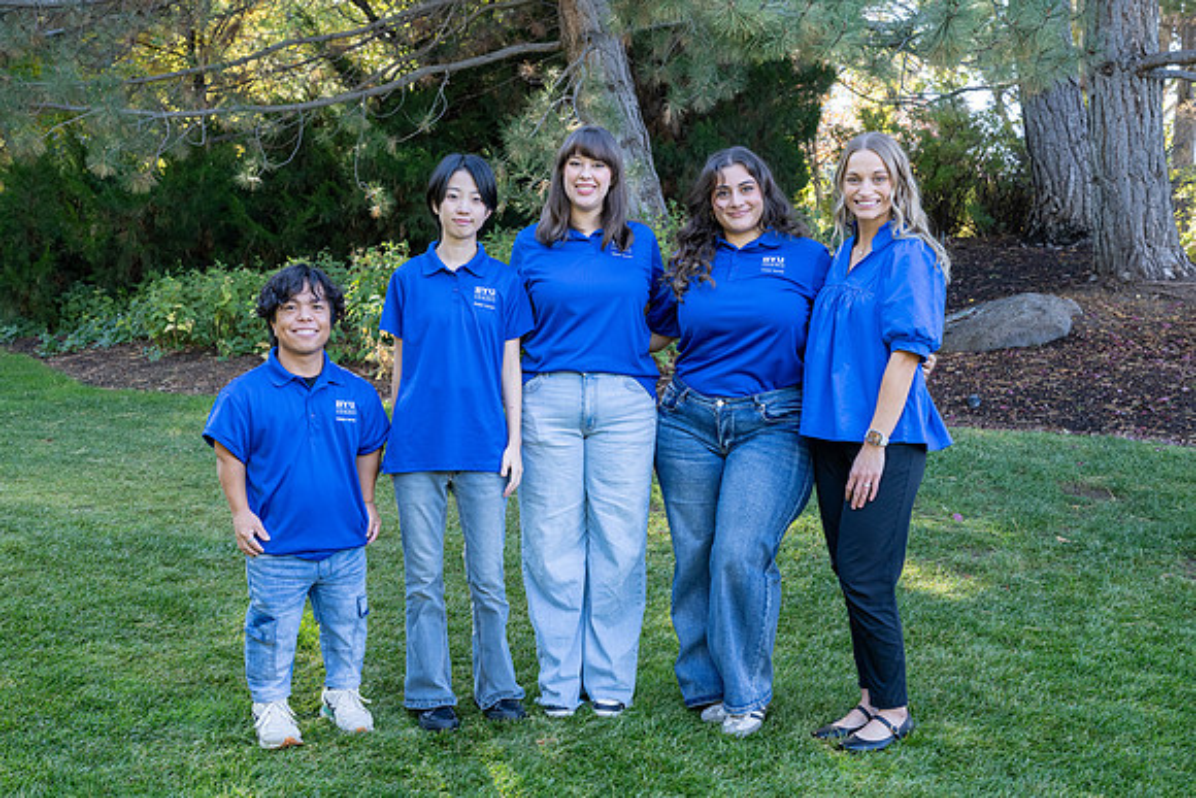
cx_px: 587
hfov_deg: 42.6
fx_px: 1534
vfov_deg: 29.2
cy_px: 404
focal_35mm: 46
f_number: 6.3
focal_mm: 43
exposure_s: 1/125
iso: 500
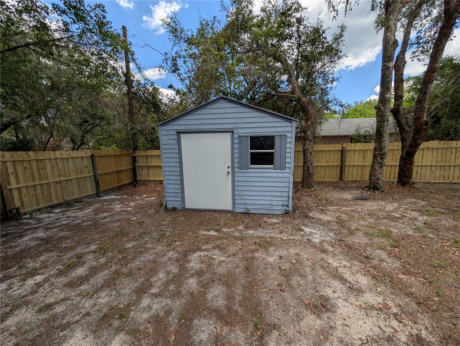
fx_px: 160
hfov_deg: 110.5
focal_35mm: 12
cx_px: 230
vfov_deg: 94.6
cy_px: 173
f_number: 1.7
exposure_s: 1/1949
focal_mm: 2.02
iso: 38
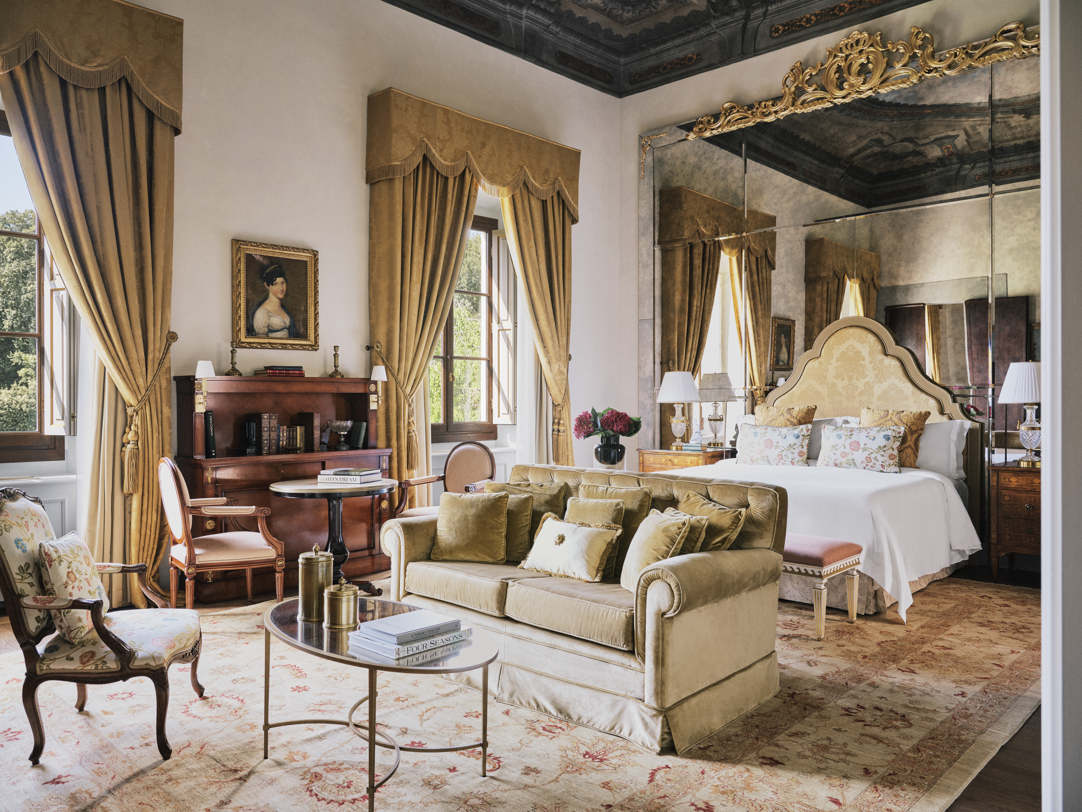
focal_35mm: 25
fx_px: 781
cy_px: 406
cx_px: 541
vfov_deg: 54.9
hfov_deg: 69.4
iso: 200
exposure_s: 1
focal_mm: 32
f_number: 8
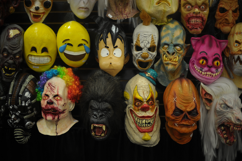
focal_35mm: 50
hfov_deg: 39.6
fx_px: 336
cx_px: 121
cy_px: 80
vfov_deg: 27.0
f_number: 1.4
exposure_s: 1/200
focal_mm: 50
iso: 640
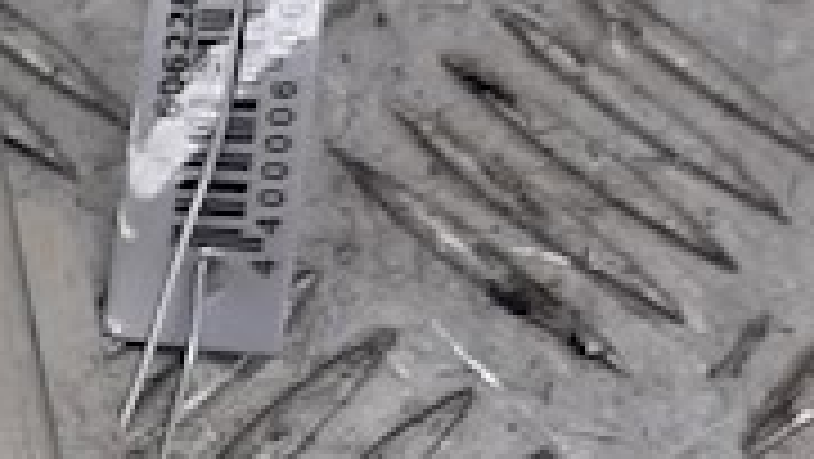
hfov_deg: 11.5
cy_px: 531
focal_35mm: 160
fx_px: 3455
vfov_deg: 7.5
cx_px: -1021
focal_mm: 3.93
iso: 40
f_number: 1.7
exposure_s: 1/270
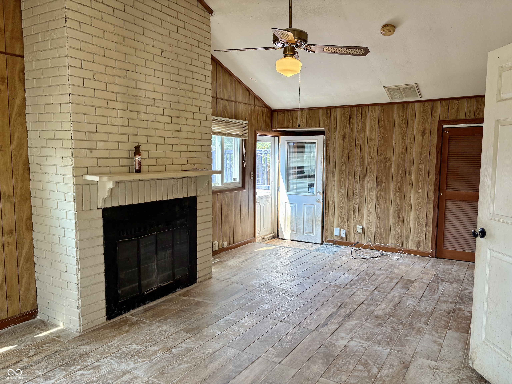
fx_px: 385
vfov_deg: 53.1
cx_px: 256
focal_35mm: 26
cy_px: 192
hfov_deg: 67.3
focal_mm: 5.96
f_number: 1.6
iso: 125
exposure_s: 1/121
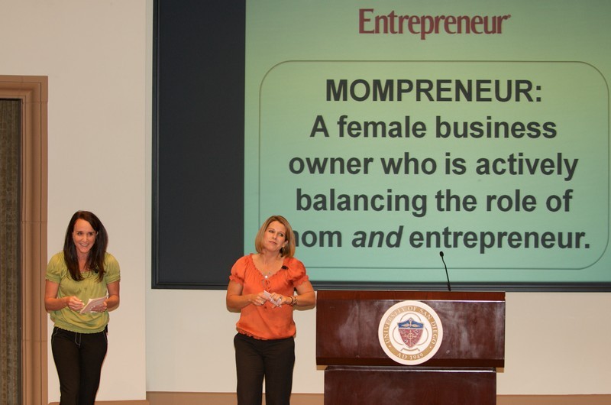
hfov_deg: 19.5
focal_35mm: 105
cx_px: 306
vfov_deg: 13.0
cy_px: 202
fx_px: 1779
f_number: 2.8
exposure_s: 1/100
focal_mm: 70
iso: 500
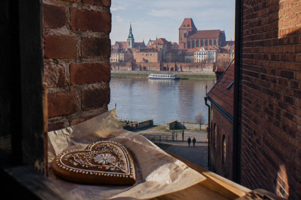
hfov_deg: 48.5
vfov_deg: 33.4
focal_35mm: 40
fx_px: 334
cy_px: 100
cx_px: 150
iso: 640
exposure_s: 1/160
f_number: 11
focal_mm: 40
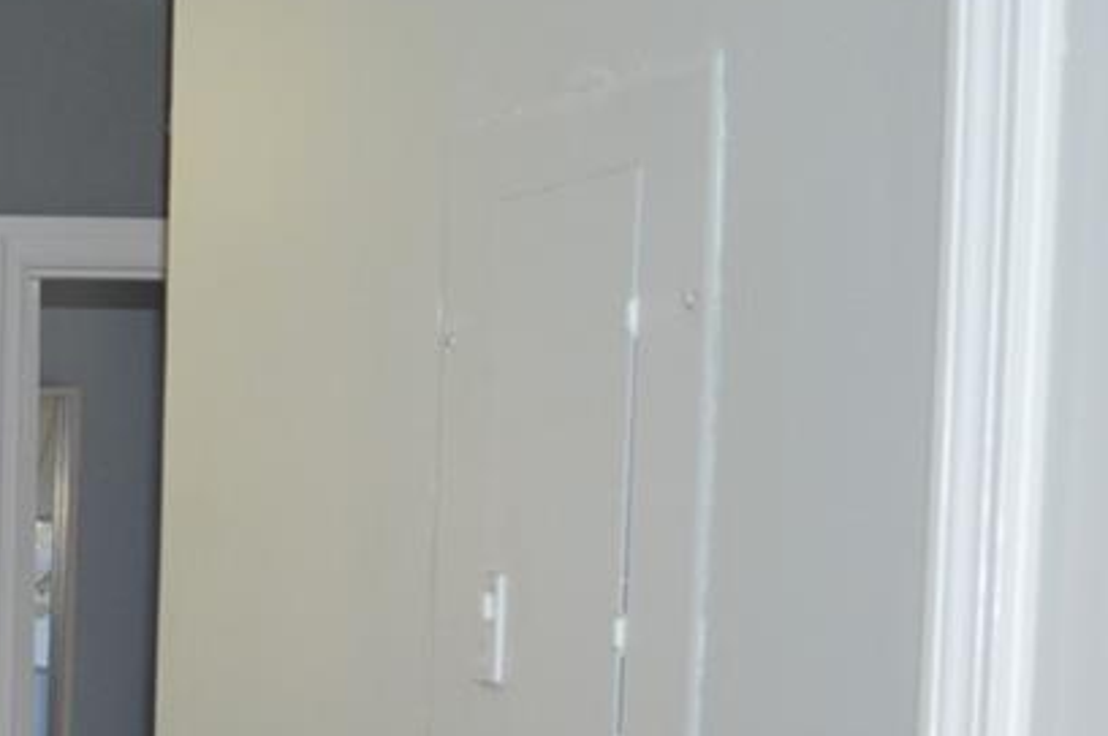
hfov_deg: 17.5
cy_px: 1145
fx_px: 3259
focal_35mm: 106
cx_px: -521
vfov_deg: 12.2
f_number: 4
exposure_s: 1/60
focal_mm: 18
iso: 400
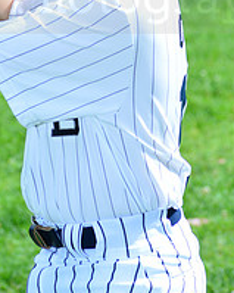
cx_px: 116
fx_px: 2963
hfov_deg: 4.5
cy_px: -13
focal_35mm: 342
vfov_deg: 5.6
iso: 160
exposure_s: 1/200
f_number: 8
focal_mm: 125
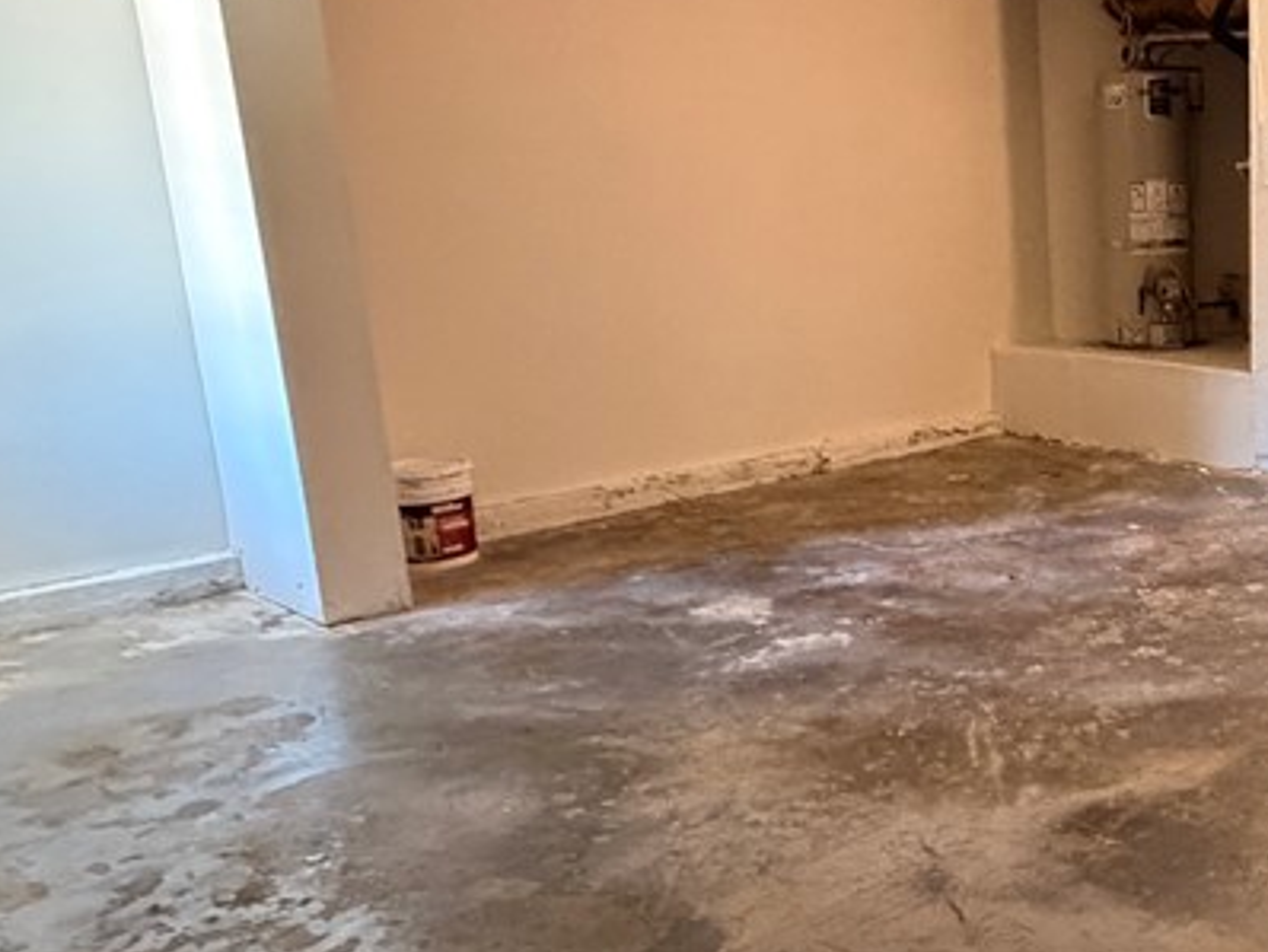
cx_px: 1316
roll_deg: -0.3
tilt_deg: -10.0
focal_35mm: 36
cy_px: 462
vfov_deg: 39.7
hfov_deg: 42.8
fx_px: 1319
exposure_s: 1/60
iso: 1000
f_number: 2.2
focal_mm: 2.22
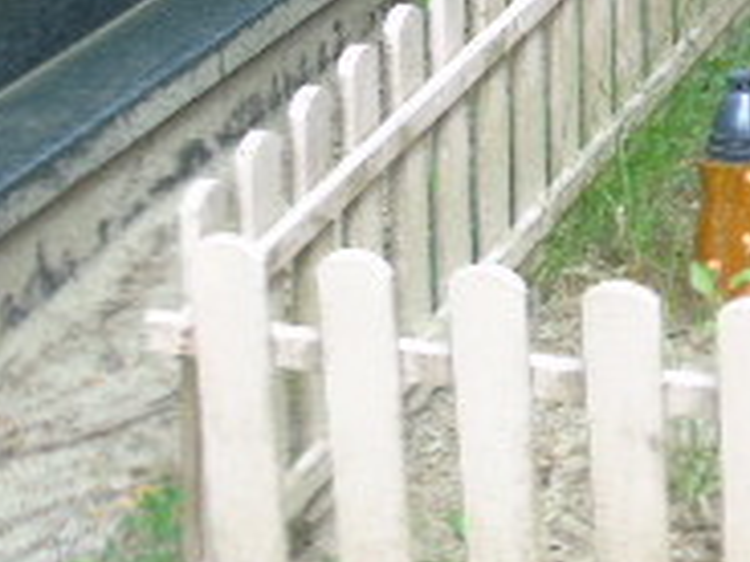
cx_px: 1149
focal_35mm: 139
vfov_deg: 10.5
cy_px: -102
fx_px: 3012
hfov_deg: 13.3
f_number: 3.9
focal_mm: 7.1
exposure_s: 1/60
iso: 80
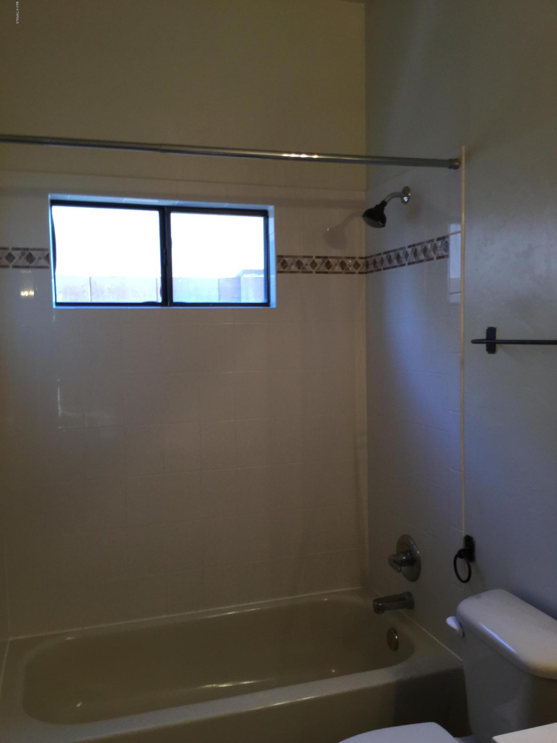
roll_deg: -1.1
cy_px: 372
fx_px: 665
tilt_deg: -3.7
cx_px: 278
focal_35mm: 31
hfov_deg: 45.4
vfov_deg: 58.4
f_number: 2.4
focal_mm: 3.3
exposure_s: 1/30
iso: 40
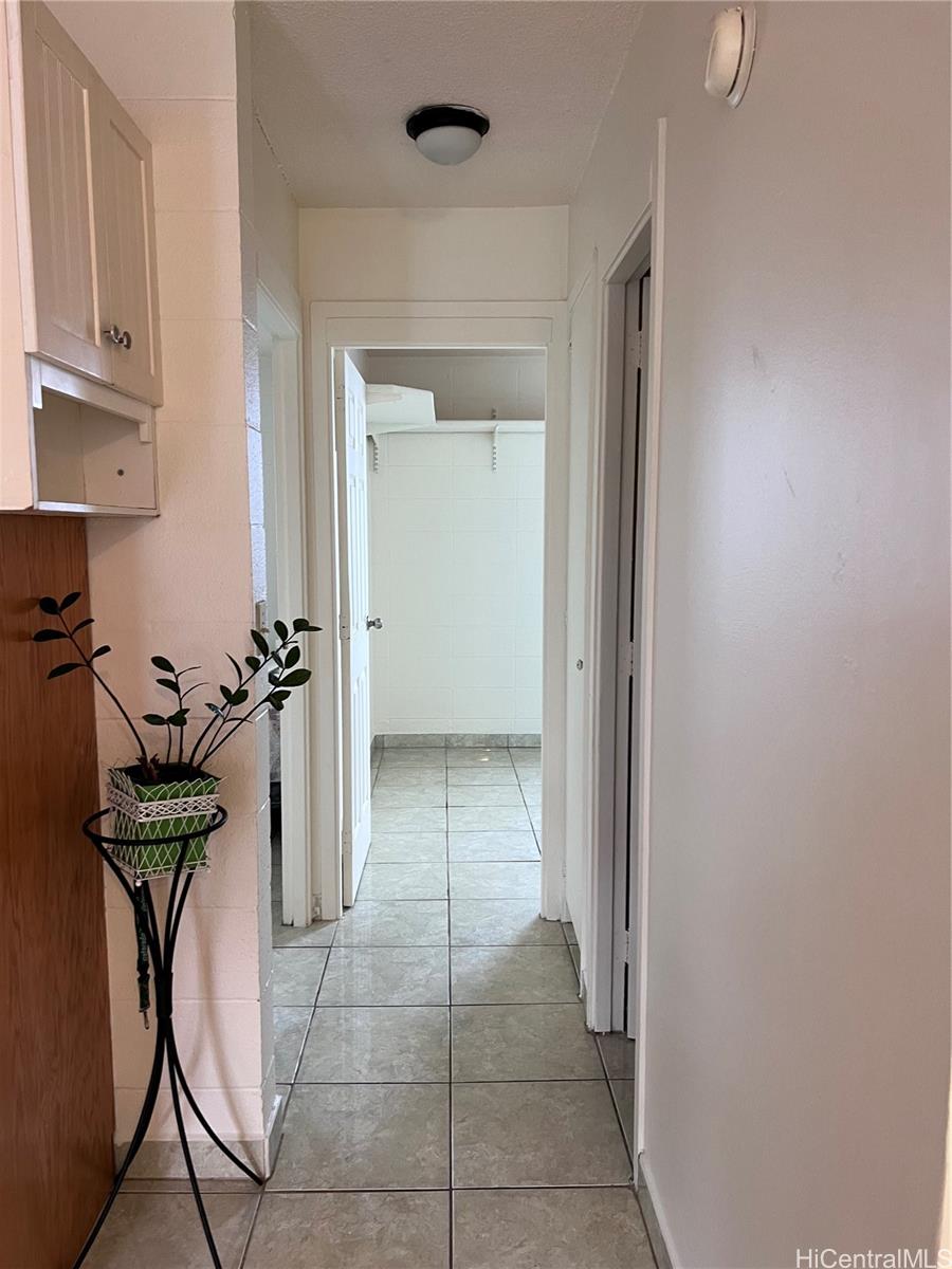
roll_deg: +0.3
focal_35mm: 26
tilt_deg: -7.7
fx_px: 953
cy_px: 634
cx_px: 476
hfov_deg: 53.1
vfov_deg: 67.3
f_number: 1.5
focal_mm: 5.7
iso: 160
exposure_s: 1/60
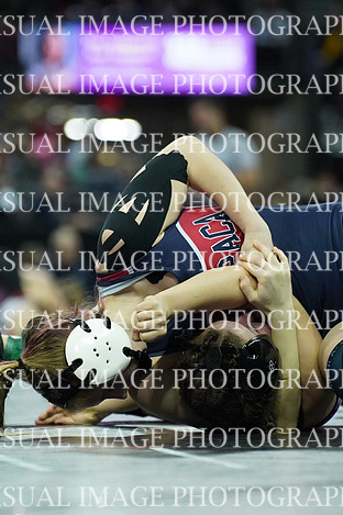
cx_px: 165
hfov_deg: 4.9
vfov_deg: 7.4
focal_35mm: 278
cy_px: 290
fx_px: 3979
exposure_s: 1/1250
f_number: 2.8
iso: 6400
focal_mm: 150
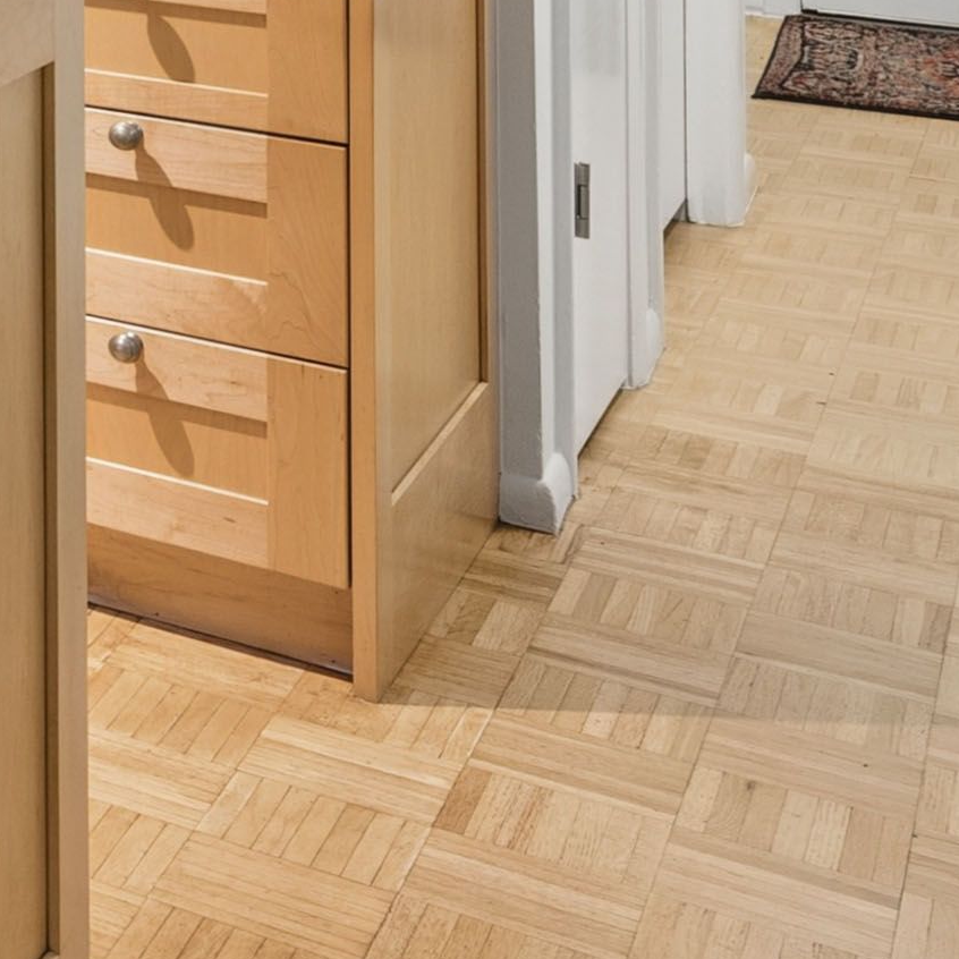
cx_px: -1431
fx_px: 2539
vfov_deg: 18.7
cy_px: -512
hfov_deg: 13.9
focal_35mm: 81
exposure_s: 1/13
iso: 500
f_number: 8
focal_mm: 19
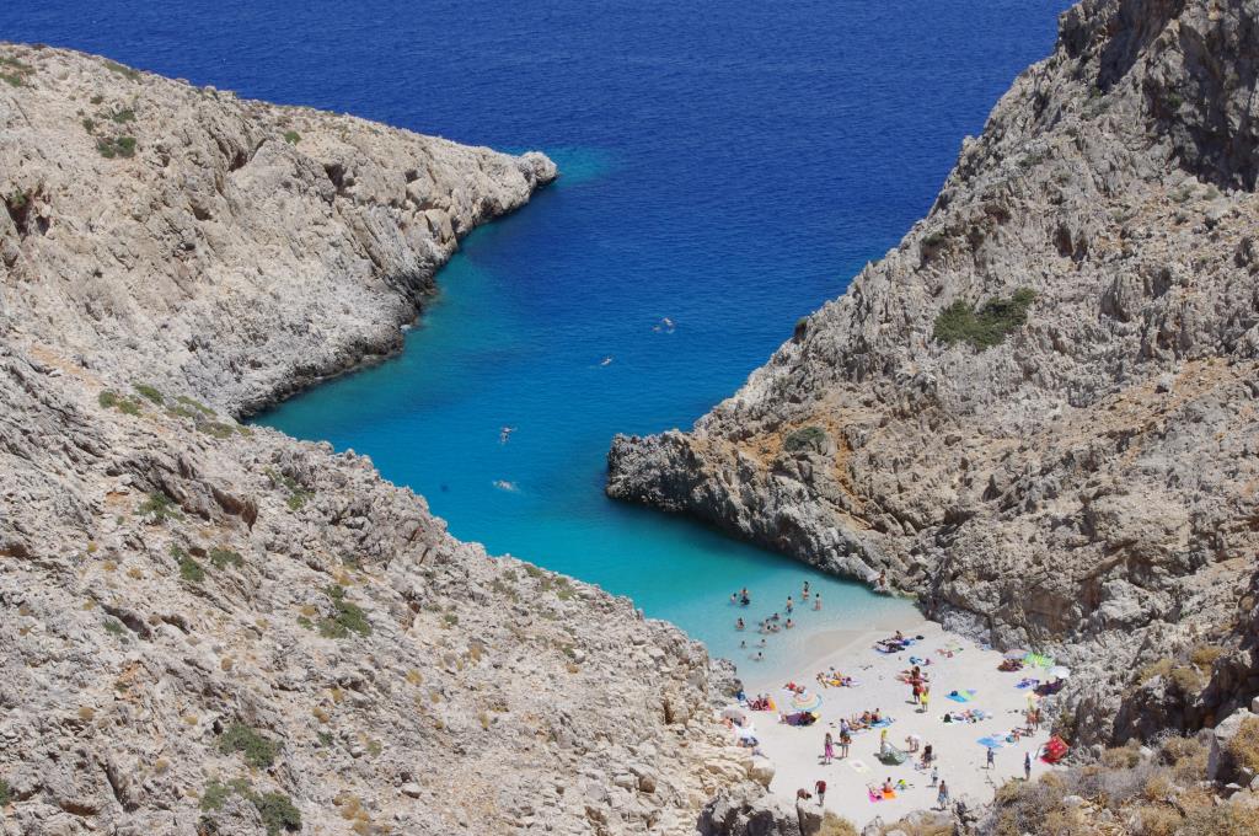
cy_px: 418
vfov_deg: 22.6
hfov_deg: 33.4
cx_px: 630
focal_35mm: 60
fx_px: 2096
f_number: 16
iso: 400
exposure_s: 1/250
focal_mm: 40
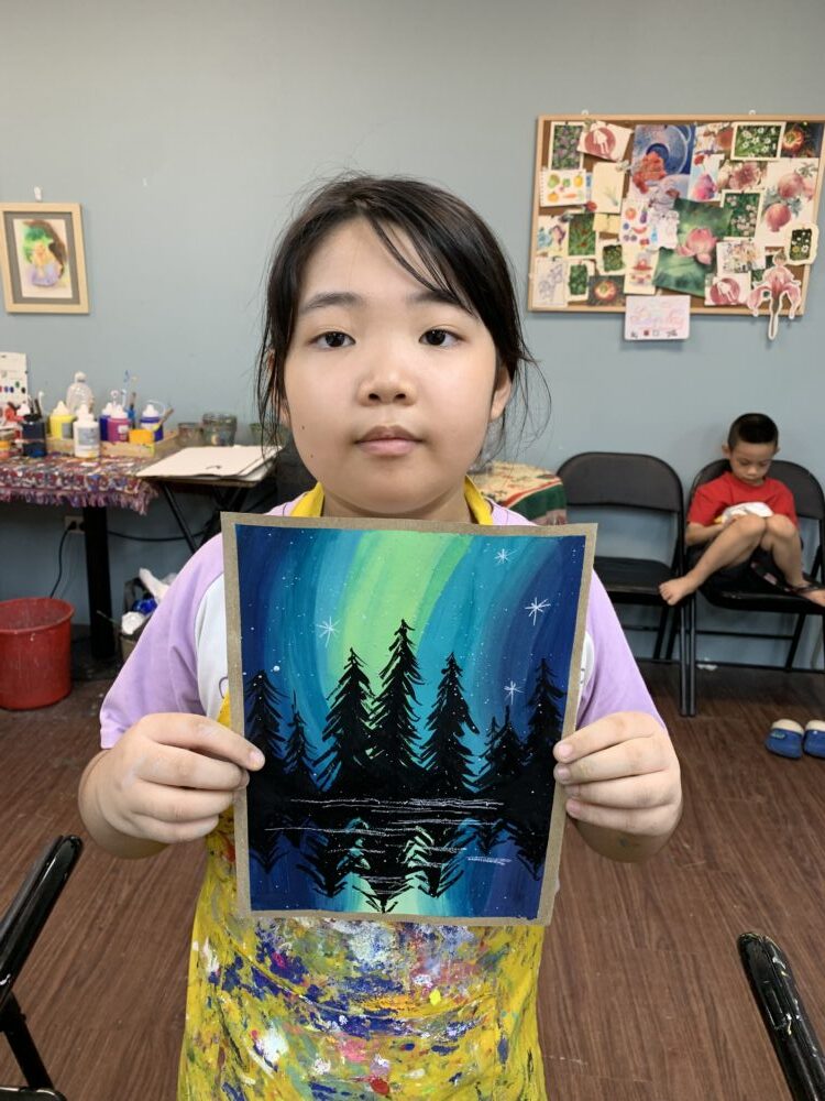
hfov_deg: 53.1
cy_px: 550
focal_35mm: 26
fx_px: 826
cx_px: 412
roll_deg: -0.8
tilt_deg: -13.7
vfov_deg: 67.3
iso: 80
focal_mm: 4.25
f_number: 1.8
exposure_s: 1/121
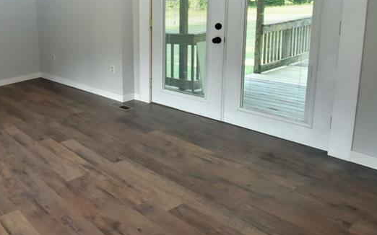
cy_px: 58
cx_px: 15
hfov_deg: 52.4
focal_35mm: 30
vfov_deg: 40.6
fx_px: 308
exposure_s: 1/125
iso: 800
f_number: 5.6
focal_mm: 10
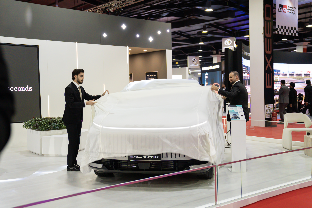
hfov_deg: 45.4
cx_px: 156
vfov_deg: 31.2
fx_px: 373
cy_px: 104
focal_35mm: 43
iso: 1000
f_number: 2.8
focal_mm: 43
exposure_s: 1/100
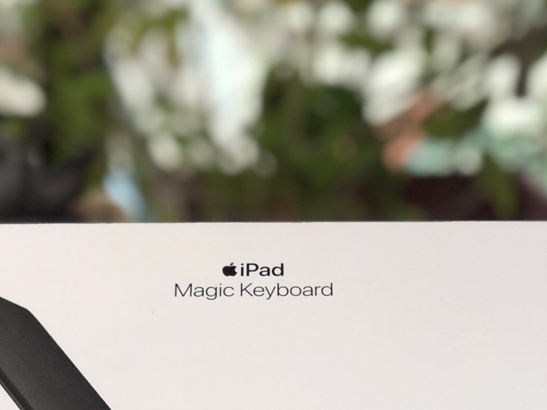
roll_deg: -0.2
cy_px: 335
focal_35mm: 113
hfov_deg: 17.4
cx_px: 234
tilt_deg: -17.2
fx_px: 1786
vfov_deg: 13.0
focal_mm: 6
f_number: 2.4
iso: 125
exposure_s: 1/60
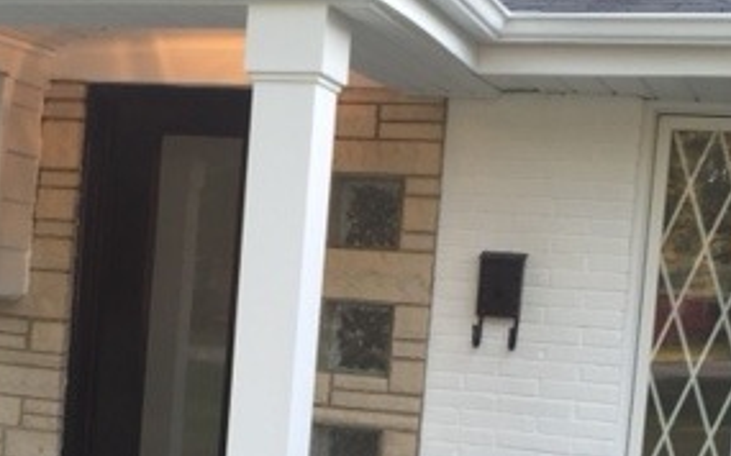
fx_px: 1374
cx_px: 305
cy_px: 351
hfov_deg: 29.7
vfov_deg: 18.7
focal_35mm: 69
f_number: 2.2
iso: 50
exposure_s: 1/120
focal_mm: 4.15
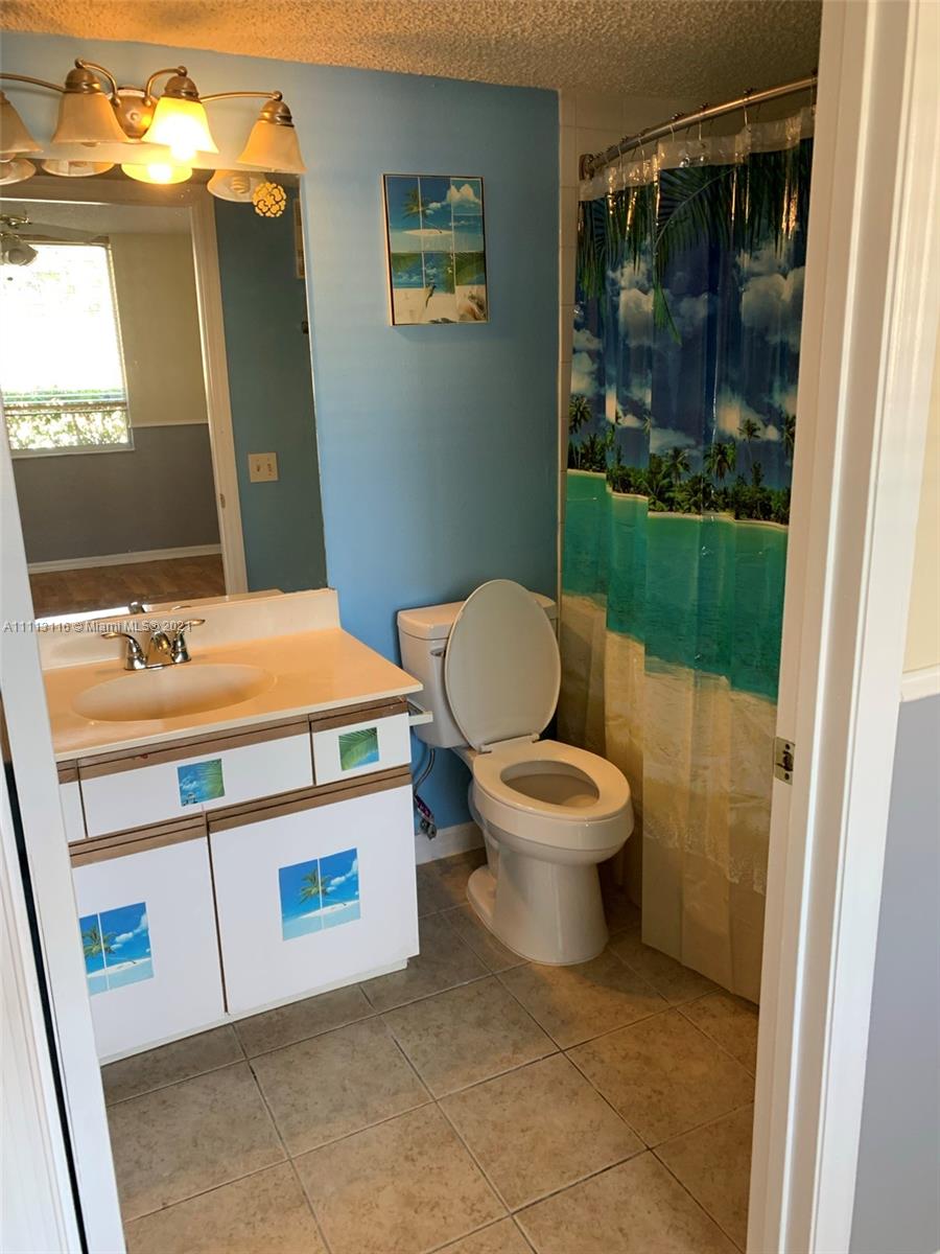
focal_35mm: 26
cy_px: 627
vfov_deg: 67.3
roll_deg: +1.3
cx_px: 470
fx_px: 941
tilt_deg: -14.7
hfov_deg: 53.1
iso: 125
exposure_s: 1/60
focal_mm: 4.25
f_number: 1.8
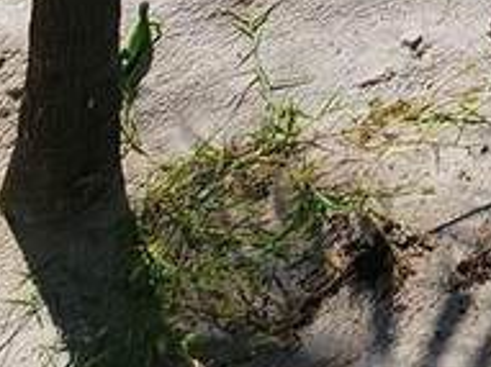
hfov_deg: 15.0
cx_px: 1136
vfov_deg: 10.0
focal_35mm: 87
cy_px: -857
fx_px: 1233
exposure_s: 1/3483
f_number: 2.2
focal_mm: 2.2
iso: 50
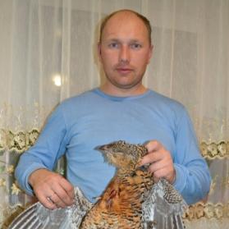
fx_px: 307
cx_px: 109
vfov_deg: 39.6
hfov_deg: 40.9
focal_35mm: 41
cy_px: 176
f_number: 3.8
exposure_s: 1/60
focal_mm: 20
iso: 1800
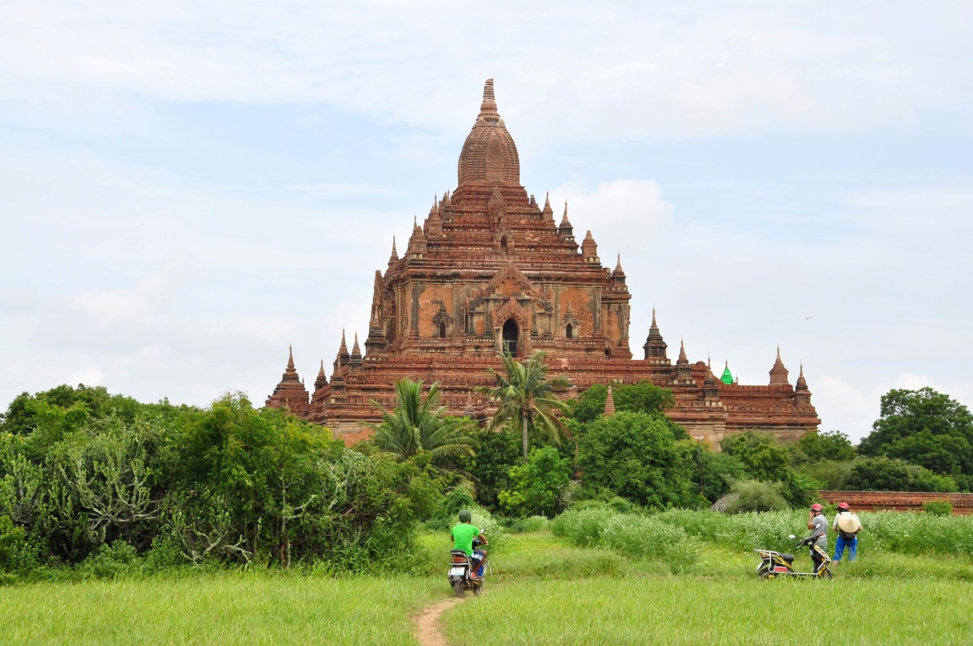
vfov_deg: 18.9
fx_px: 1943
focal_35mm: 72
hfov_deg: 28.1
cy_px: 323
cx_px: 486
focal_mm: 48
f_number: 10
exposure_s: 1/320
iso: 320
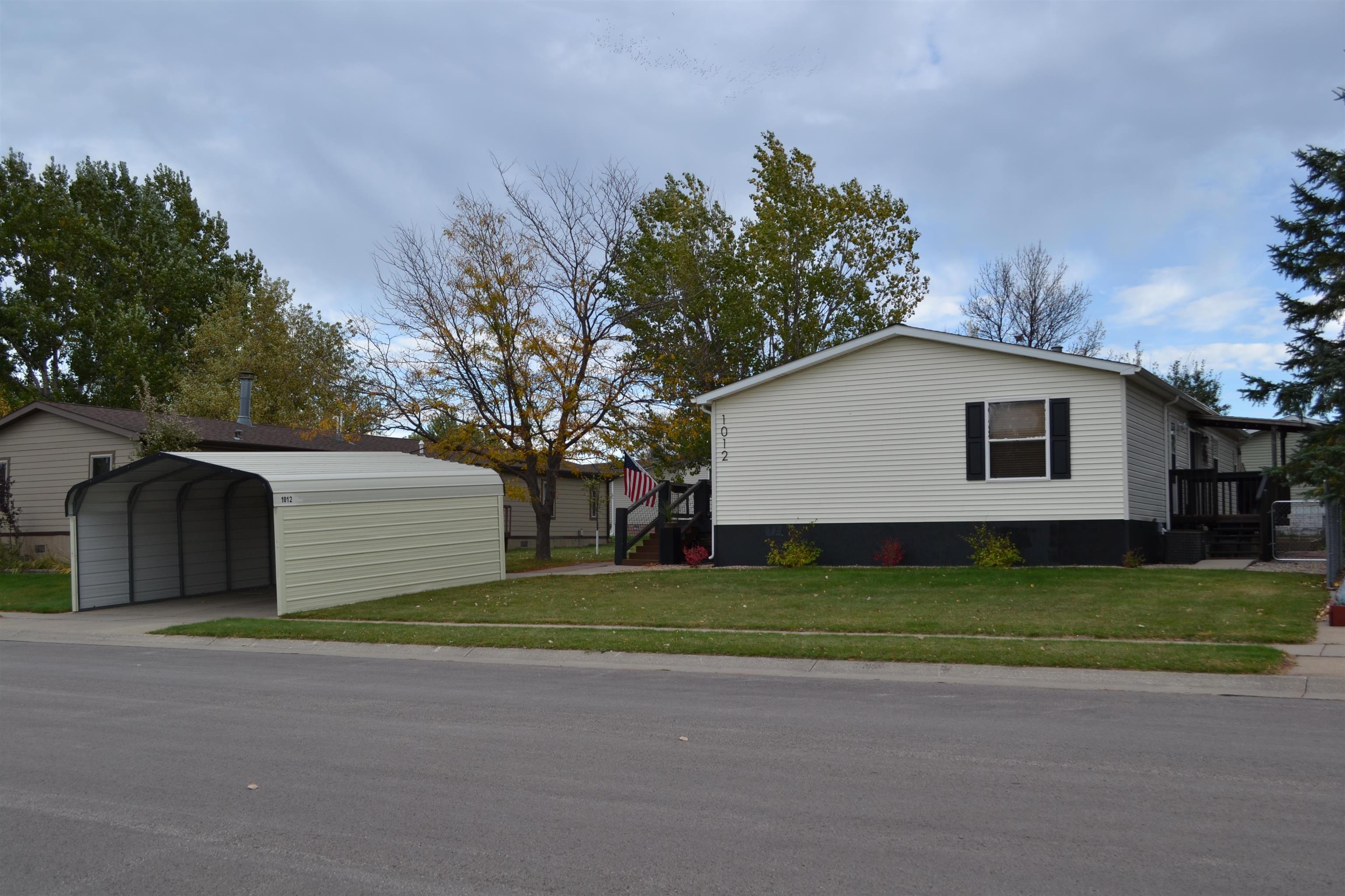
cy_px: 448
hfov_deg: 57.2
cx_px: 672
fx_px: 1233
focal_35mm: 33
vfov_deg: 40.0
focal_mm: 22
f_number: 6.3
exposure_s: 1/160
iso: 100
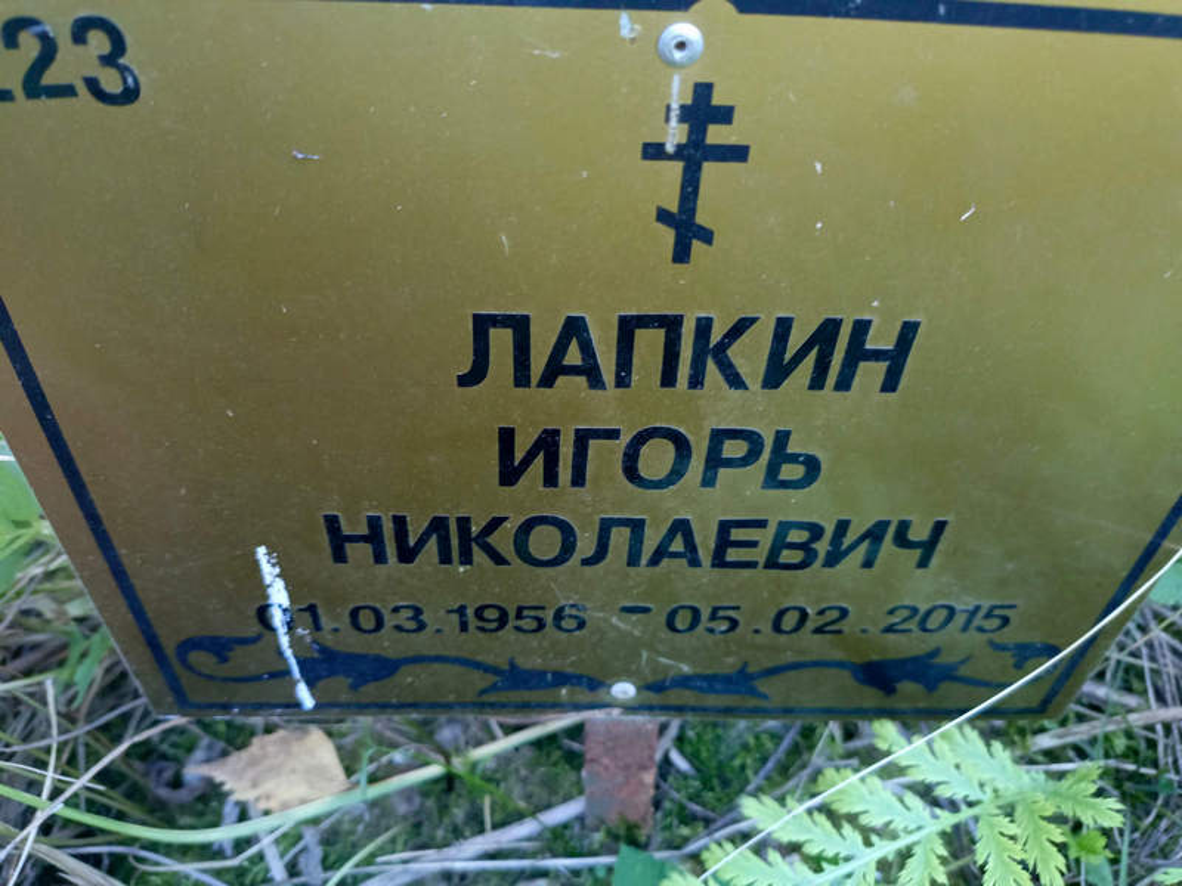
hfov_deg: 69.4
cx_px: 591
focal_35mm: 25
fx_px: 854
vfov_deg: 54.9
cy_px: 443
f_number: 1.69
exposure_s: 1/50
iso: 705
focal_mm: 4.76
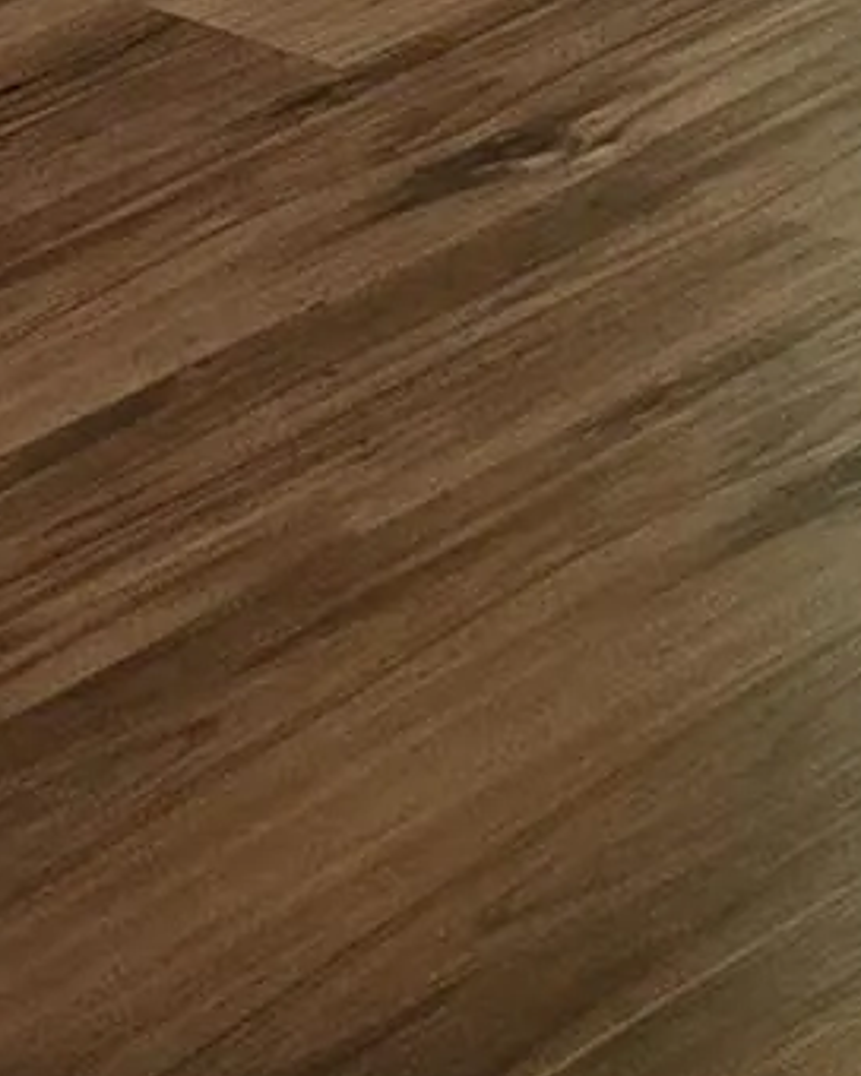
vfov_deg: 7.9
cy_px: -2421
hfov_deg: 6.9
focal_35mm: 203
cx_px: 2580
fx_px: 6466
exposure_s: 1/120
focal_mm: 6.3
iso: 125
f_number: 1.7
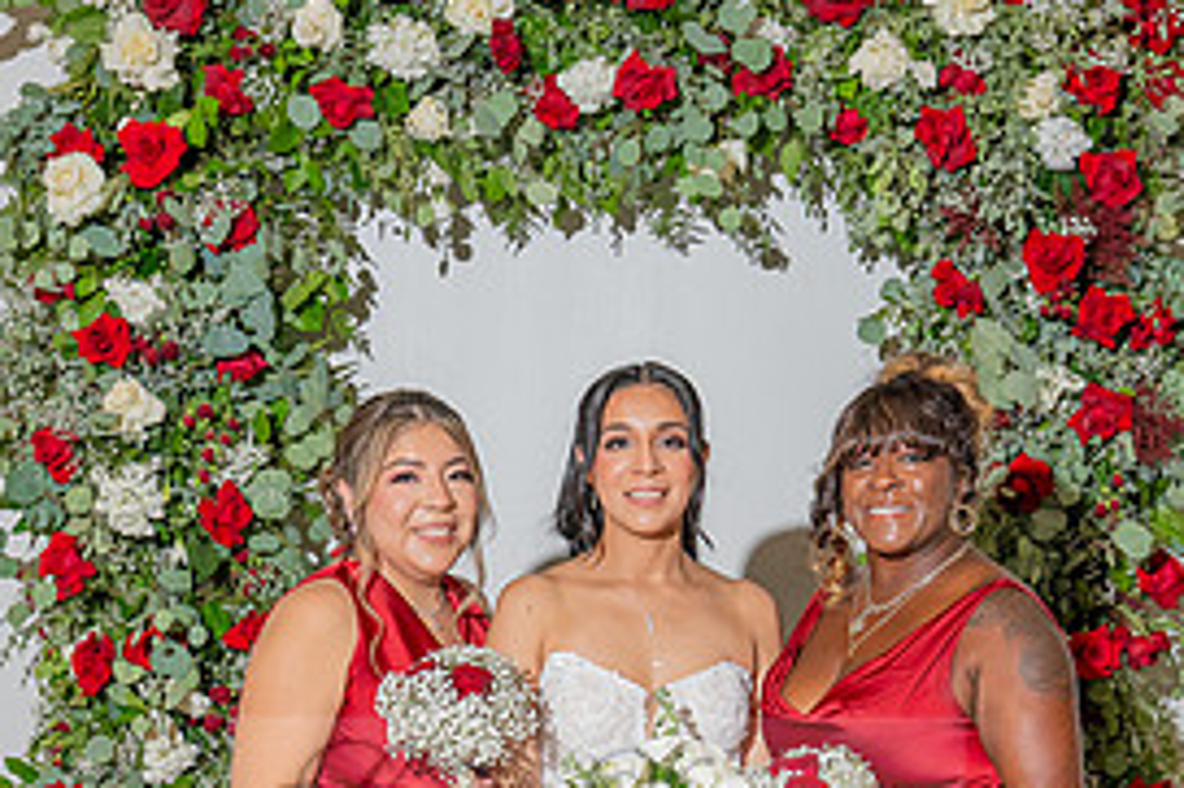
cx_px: 666
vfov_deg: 15.4
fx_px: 2859
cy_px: 818
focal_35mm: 87
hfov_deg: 23.4
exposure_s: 1/200
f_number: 5.6
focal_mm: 35
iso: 800
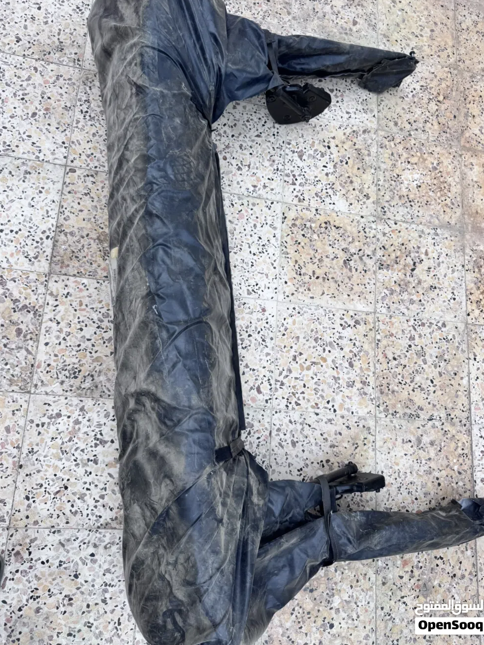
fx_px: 466
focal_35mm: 25
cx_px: 246
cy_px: 311
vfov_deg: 69.4
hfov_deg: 54.9
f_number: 1.78
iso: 80
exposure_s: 1/2710
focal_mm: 6.76
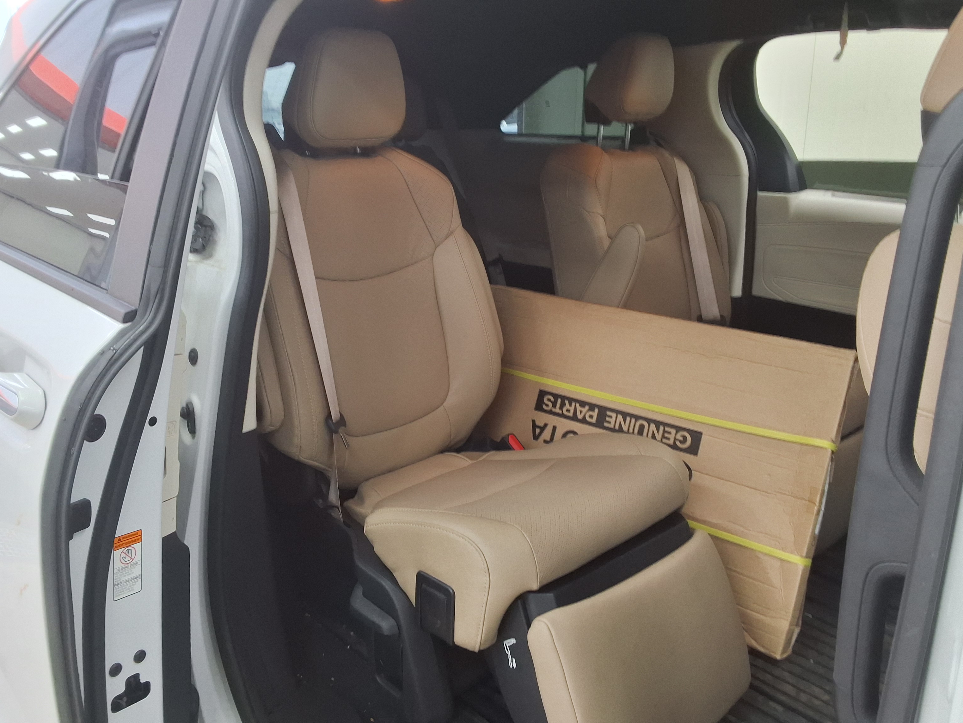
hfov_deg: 59.9
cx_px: 449
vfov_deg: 46.8
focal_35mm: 30
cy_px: 337
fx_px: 835
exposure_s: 1/40
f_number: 1.9
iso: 40
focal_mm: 2.91
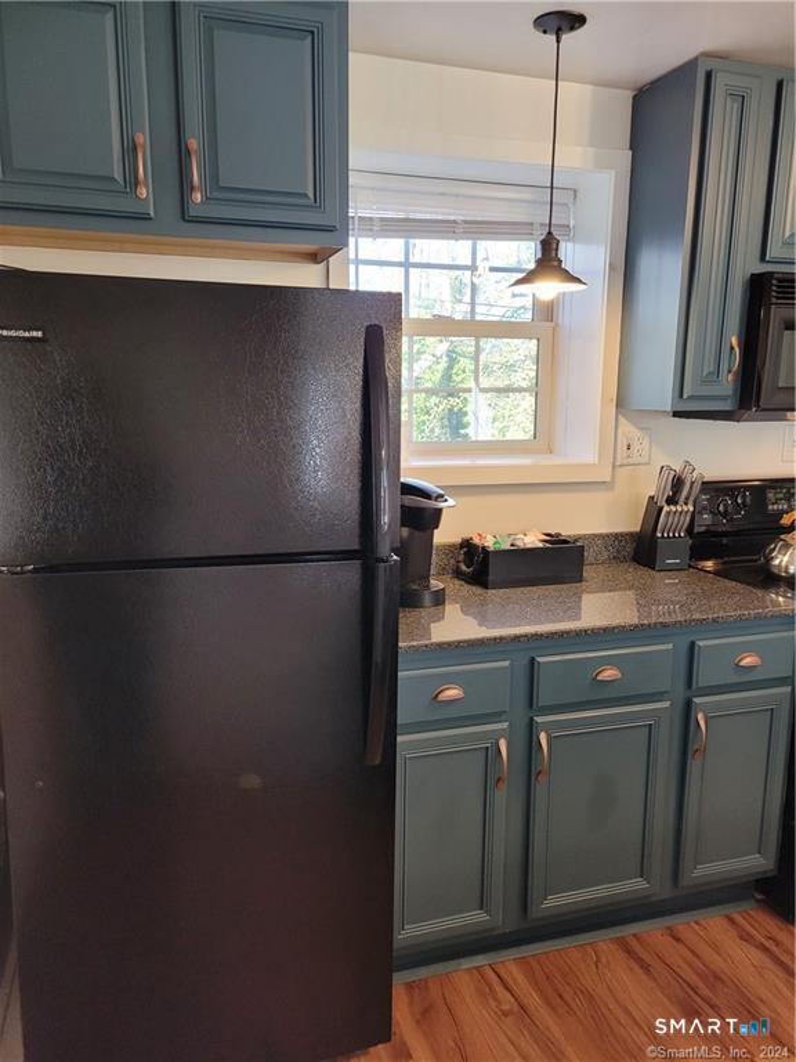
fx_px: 797
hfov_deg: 53.1
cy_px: 531
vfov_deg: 67.3
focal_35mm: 26
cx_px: 398
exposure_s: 1/120
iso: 320
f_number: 1.8
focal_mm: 5.4
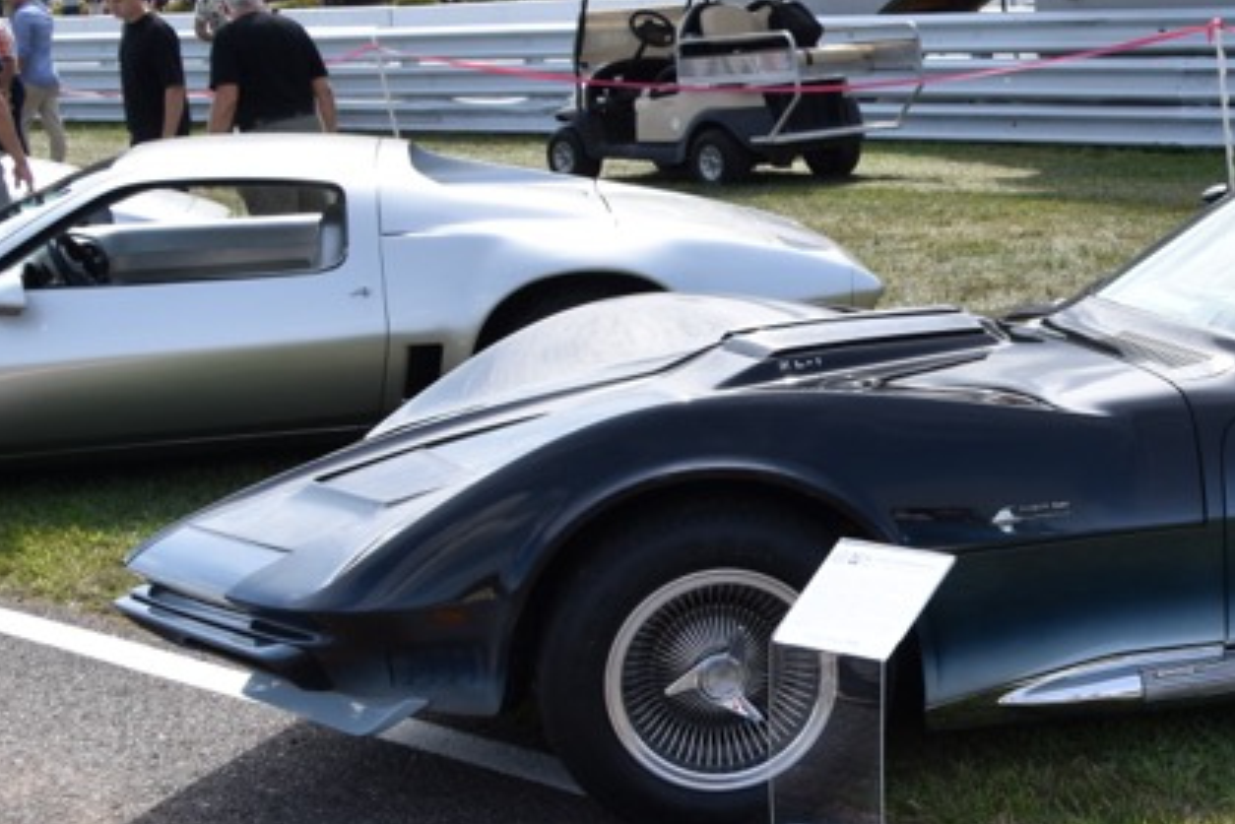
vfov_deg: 19.2
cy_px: 393
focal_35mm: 71
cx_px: 1259
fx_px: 2436
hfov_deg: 26.8
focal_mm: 22
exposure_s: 1/320
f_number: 9
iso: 200
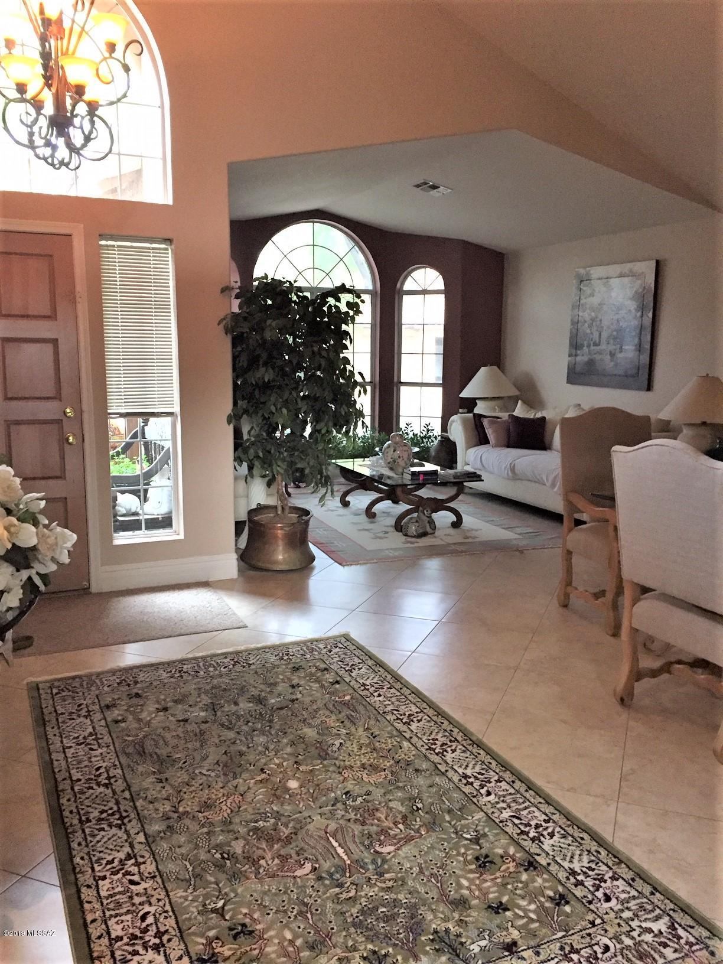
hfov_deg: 48.2
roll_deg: -0.4
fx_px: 808
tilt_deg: -9.2
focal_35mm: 29
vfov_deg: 61.7
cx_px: 362
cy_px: 482
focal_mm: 4.15
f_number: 2.2
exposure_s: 1/30
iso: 250
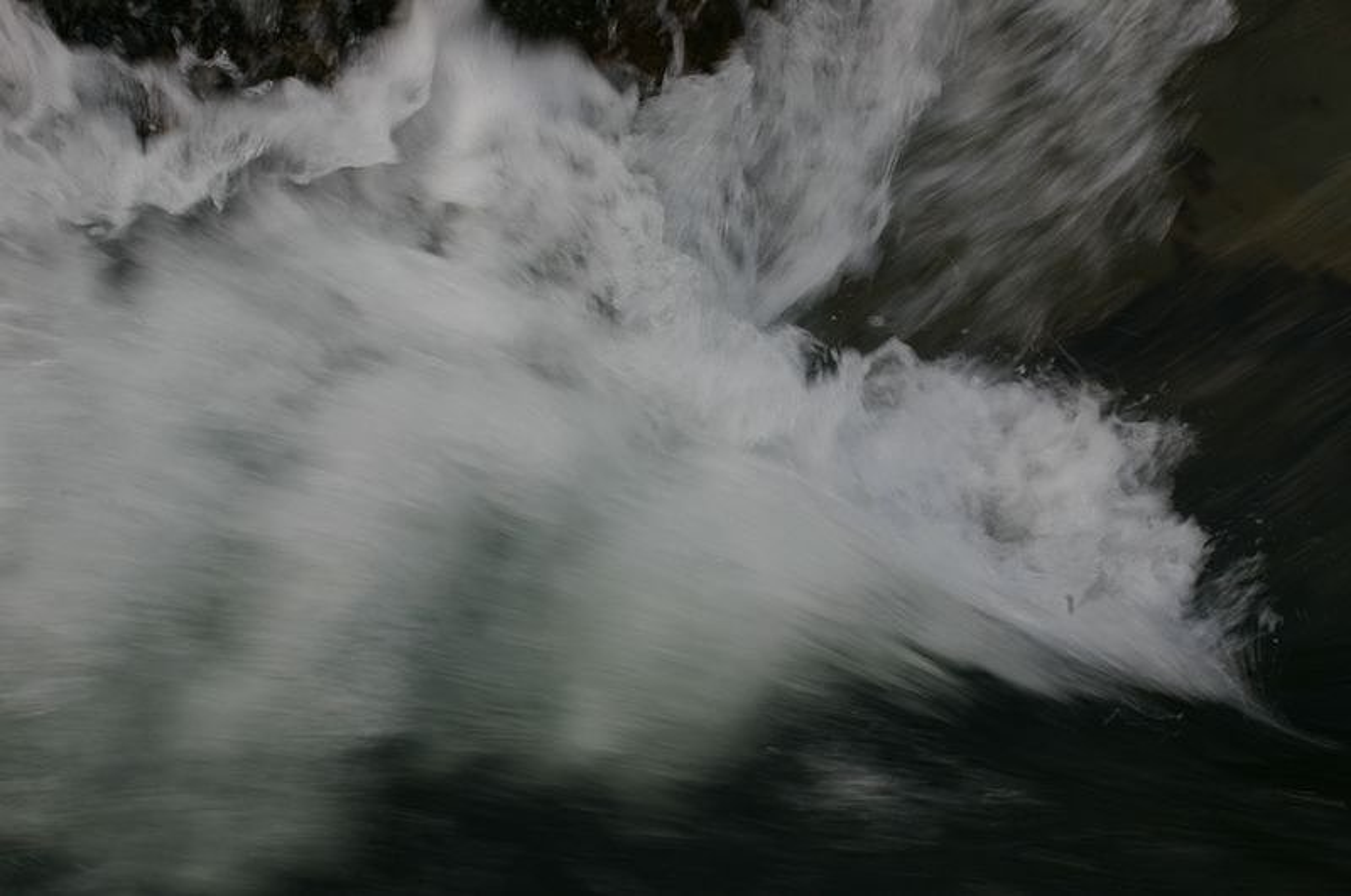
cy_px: 448
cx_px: 676
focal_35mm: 82
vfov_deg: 16.5
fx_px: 3092
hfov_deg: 24.7
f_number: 22
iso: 200
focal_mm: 55
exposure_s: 1/50
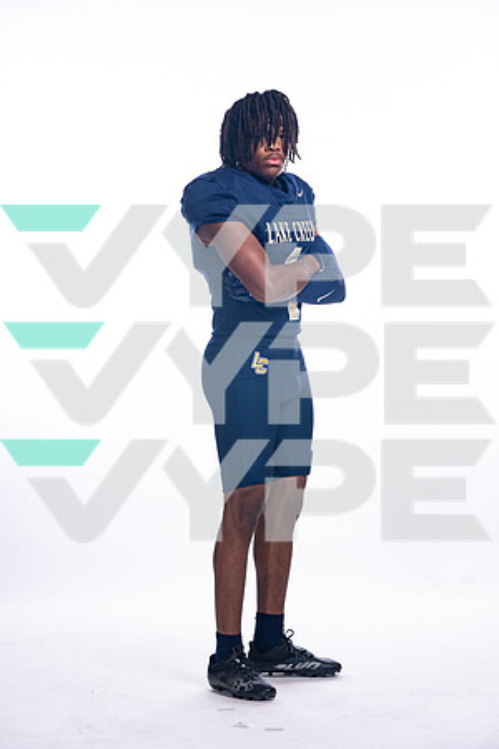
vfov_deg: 20.4
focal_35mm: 100
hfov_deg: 13.7
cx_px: 250
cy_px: 374
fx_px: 2079
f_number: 6.3
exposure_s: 1/250
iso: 400
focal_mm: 100
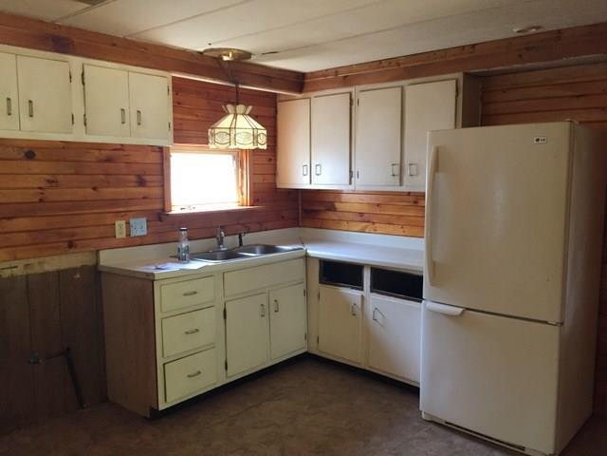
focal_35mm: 29
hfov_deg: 61.7
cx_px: 304
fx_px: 509
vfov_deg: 48.2
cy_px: 228
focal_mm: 4.15
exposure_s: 1/30
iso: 160
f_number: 2.2
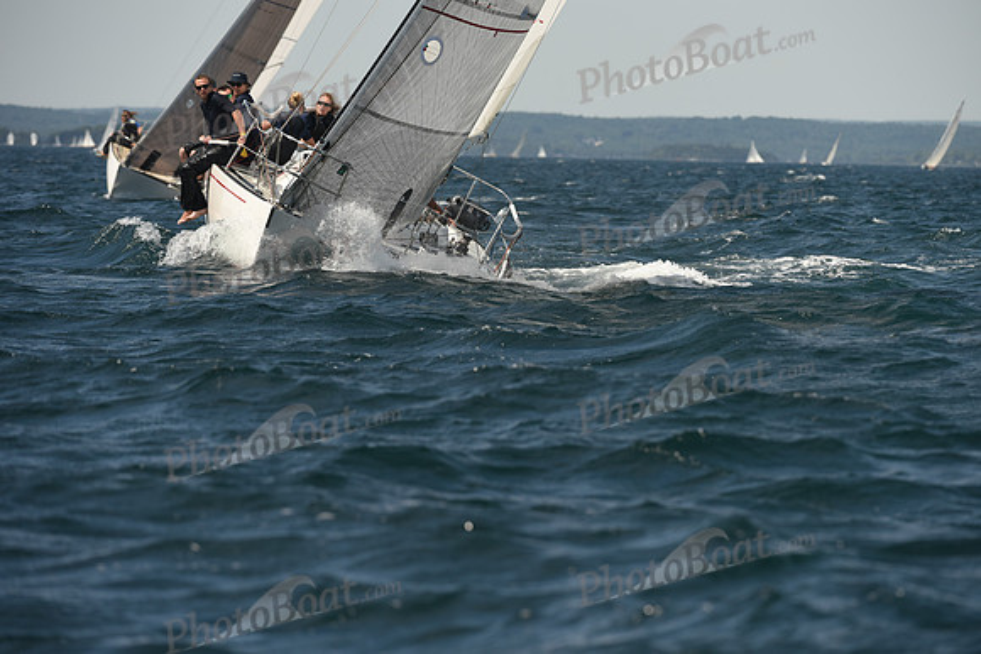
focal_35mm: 300
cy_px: 327
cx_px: 490
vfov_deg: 4.6
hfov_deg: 6.9
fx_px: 8177
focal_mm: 300
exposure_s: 1/1000
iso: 250
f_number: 6.3
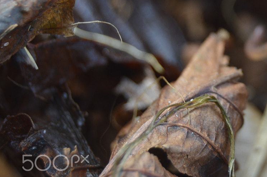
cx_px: 288
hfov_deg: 11.4
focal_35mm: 178
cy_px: 19
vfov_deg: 7.7
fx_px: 1320
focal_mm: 55
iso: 400
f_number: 5.6
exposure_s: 1/80
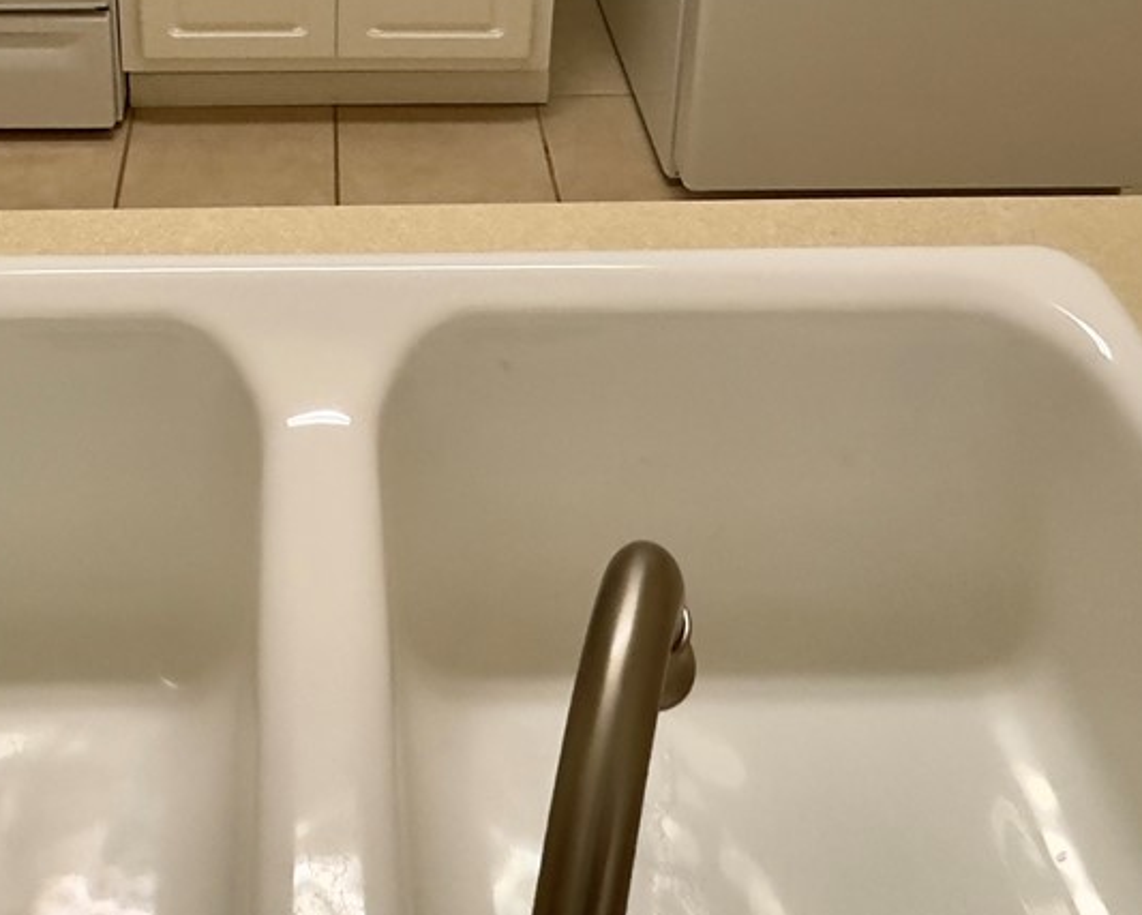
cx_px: 315
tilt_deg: -20.5
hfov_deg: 43.6
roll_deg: +1.0
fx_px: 1387
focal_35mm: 41
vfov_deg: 28.7
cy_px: -321
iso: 200
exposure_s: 1/120
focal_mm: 2.22
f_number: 2.2
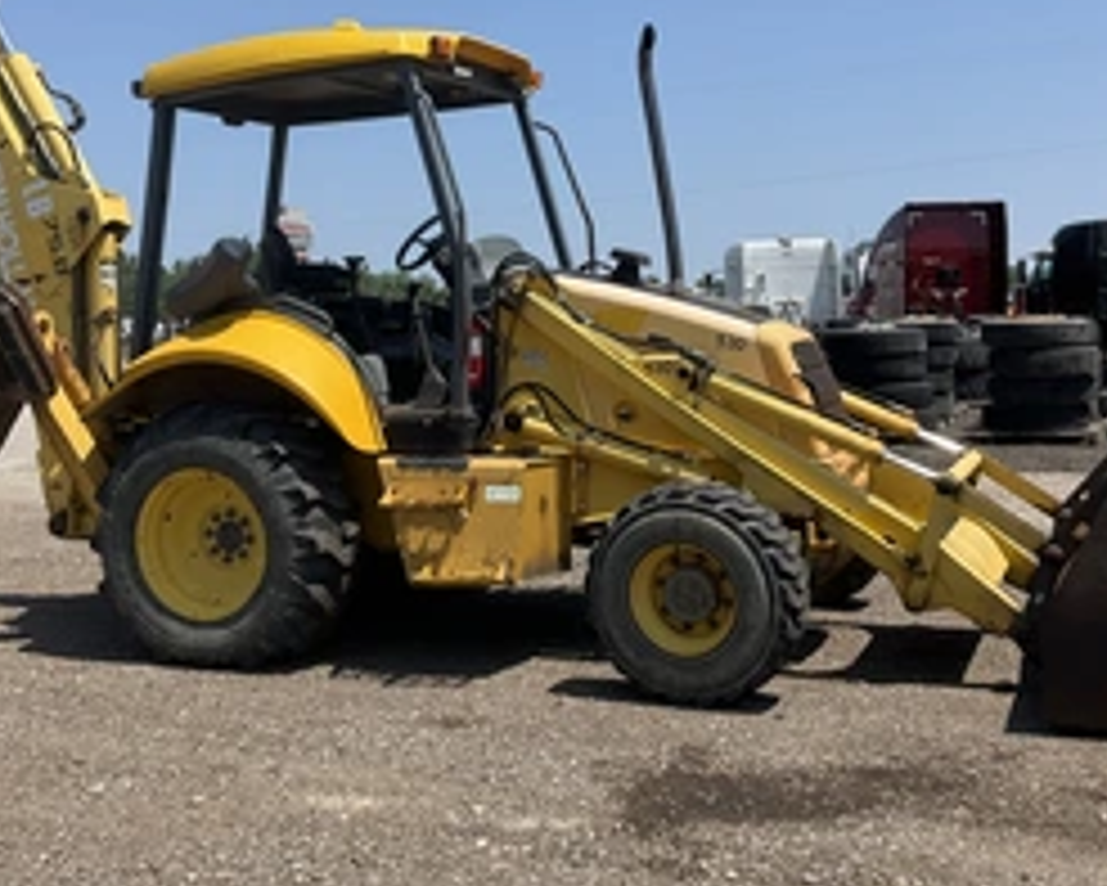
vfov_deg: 32.7
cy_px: 360
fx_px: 1508
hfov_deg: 40.3
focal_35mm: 46
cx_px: 558
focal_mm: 3
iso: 25
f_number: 1.8
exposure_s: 1/1848
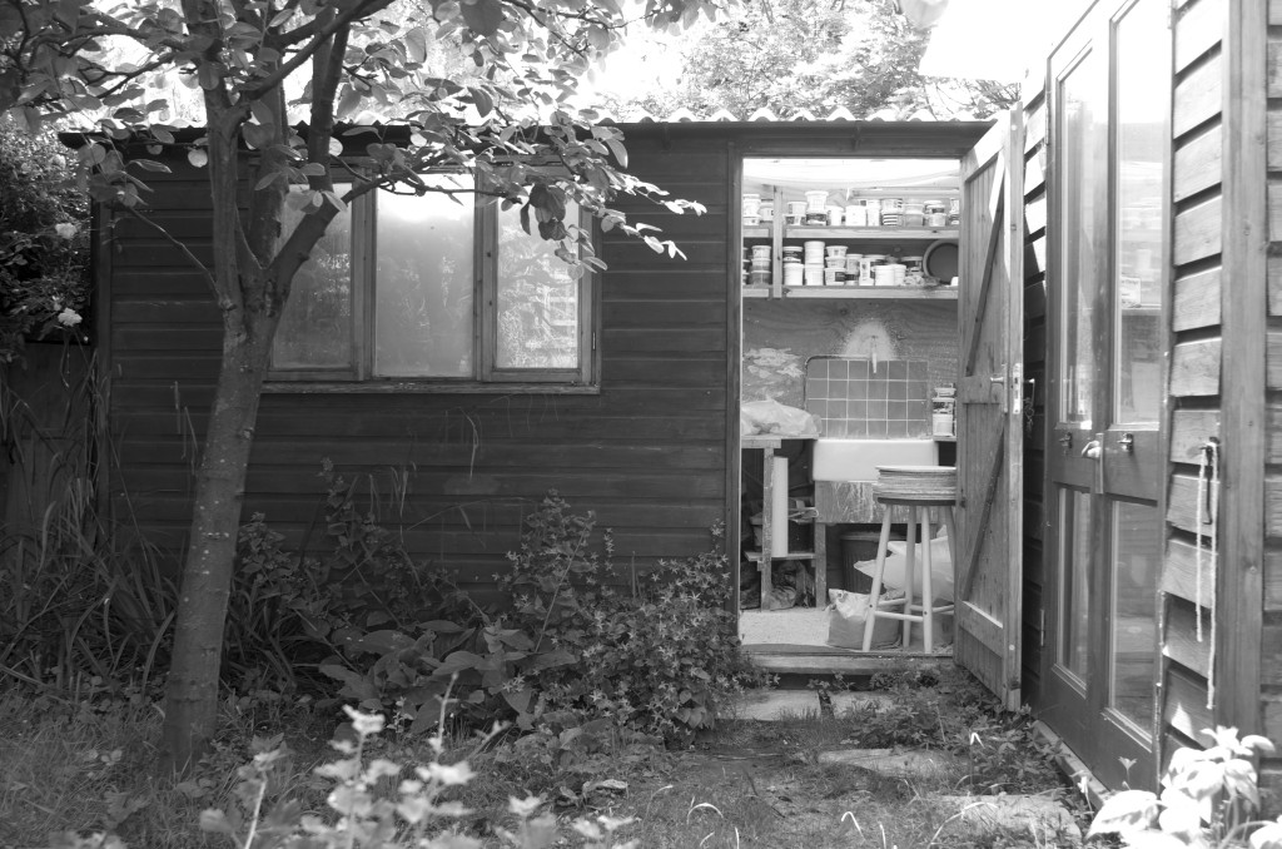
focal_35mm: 36
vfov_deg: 36.7
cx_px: 641
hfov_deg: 53.2
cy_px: 424
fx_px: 1279
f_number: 4
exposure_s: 1/80
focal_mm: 24
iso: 100
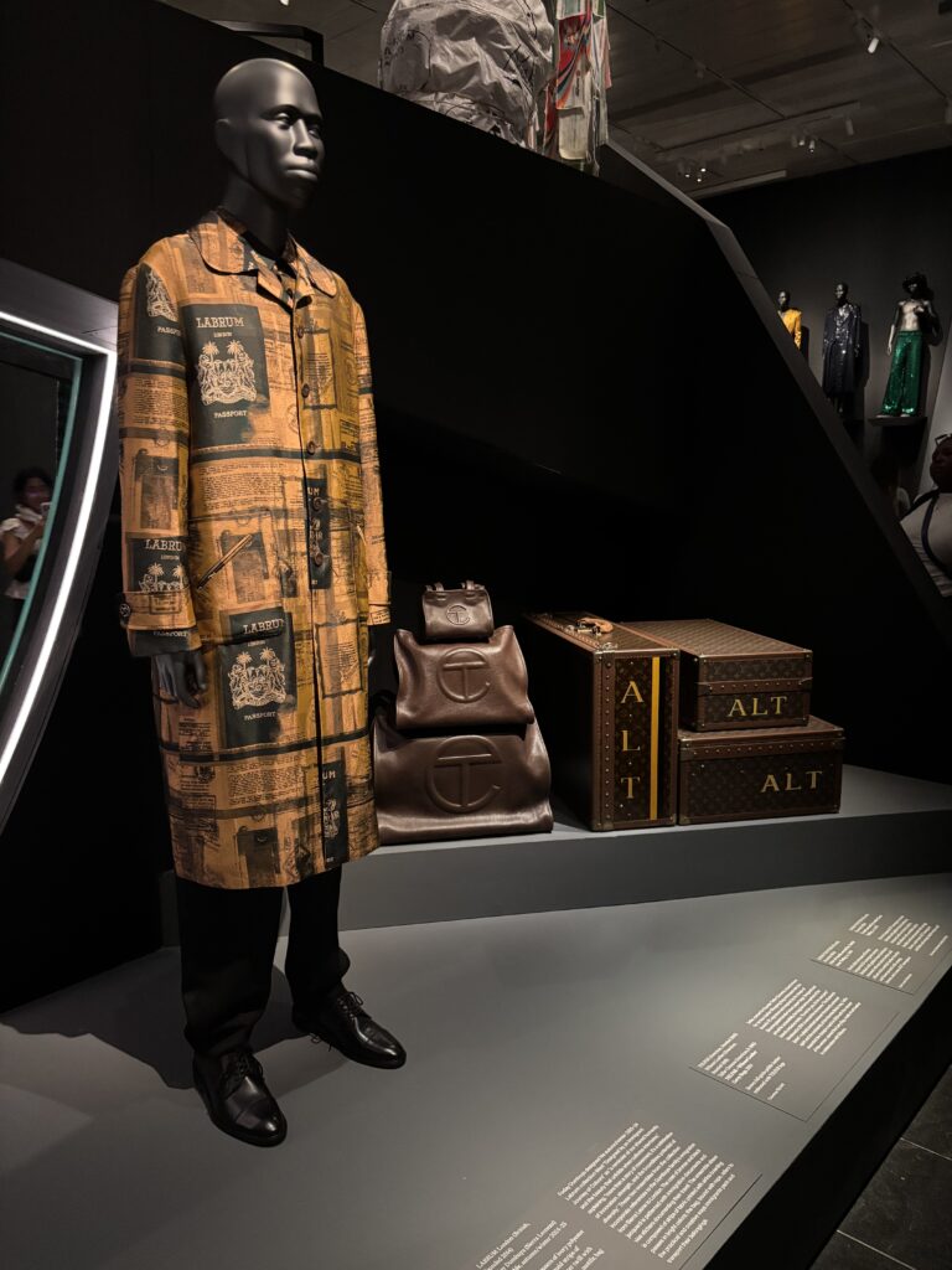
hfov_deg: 53.1
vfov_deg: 67.3
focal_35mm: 26
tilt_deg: -9.4
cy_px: 635
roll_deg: +0.2
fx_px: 953
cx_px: 476
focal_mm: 5.96
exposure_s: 1/15
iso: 1000
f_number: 1.6
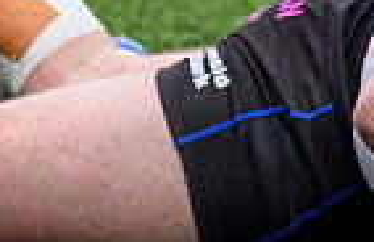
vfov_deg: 2.6
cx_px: 785
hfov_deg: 3.9
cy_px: 213
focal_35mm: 524
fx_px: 5397
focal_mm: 83
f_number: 4
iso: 500
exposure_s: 1/1250
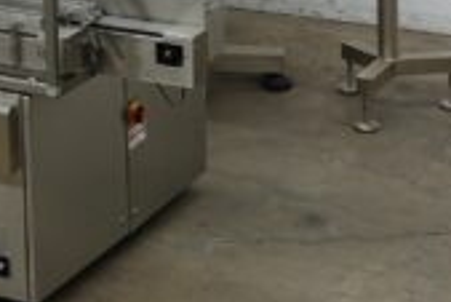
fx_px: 1856
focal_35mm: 148
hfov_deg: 13.4
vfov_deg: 9.2
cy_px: -55
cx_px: -101
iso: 200
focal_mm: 19.03
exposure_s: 1/50
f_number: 4
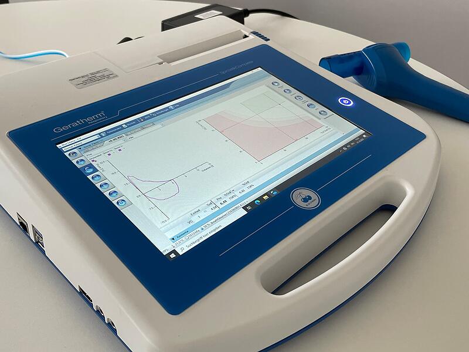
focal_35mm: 26
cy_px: 176
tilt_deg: -34.9
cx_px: 234
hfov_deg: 67.3
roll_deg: -1.7
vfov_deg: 53.1
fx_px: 352
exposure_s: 1/121
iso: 125
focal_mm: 4.2
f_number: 1.6
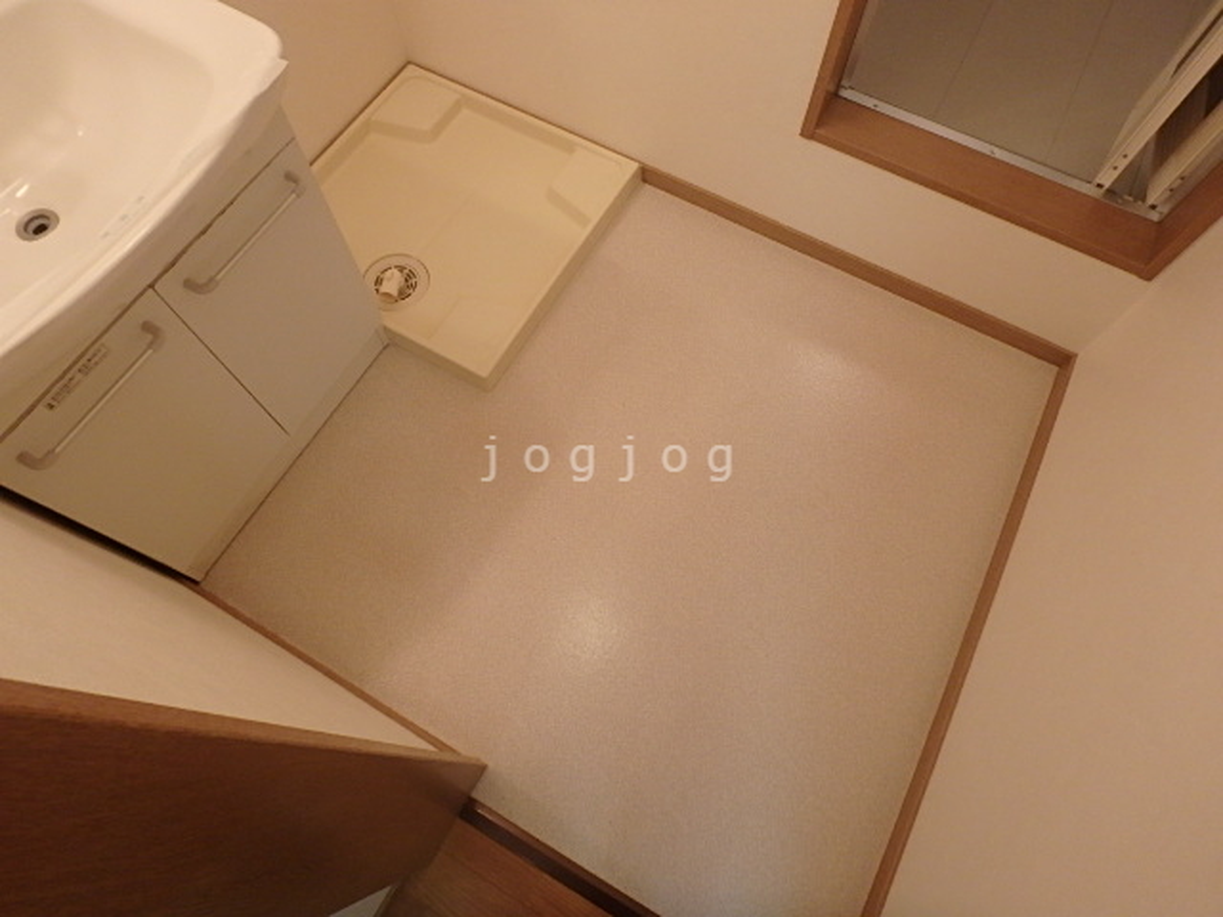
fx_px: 742
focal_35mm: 21
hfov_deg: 79.0
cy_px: 458
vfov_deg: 63.4
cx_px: 612
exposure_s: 1/30
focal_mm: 3.7
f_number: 3.5
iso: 250
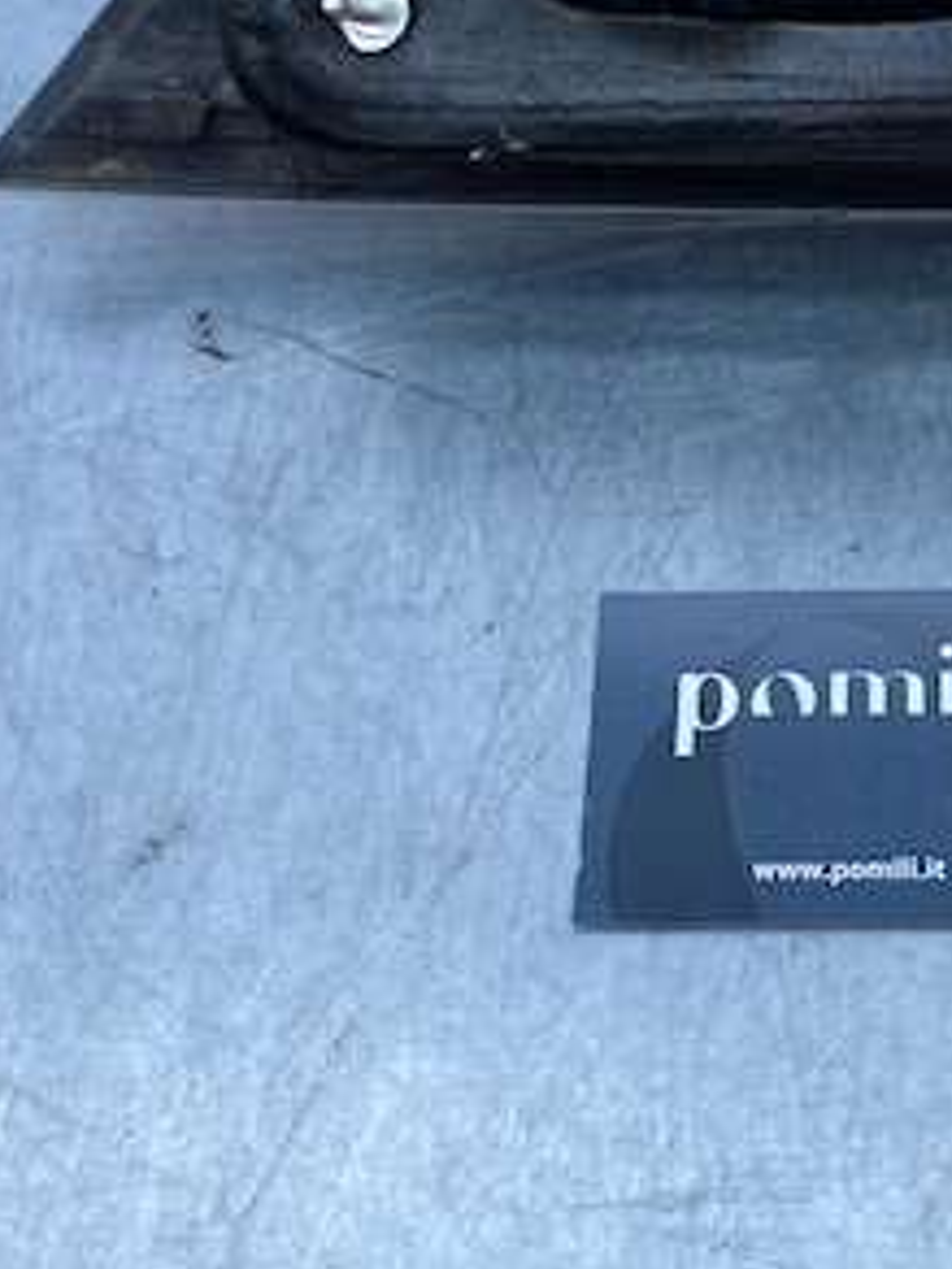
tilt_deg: -52.5
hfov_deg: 24.6
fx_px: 2090
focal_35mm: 57
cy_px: 100
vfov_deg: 32.0
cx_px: 917
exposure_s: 1/799
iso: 32
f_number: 1.8
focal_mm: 4.25
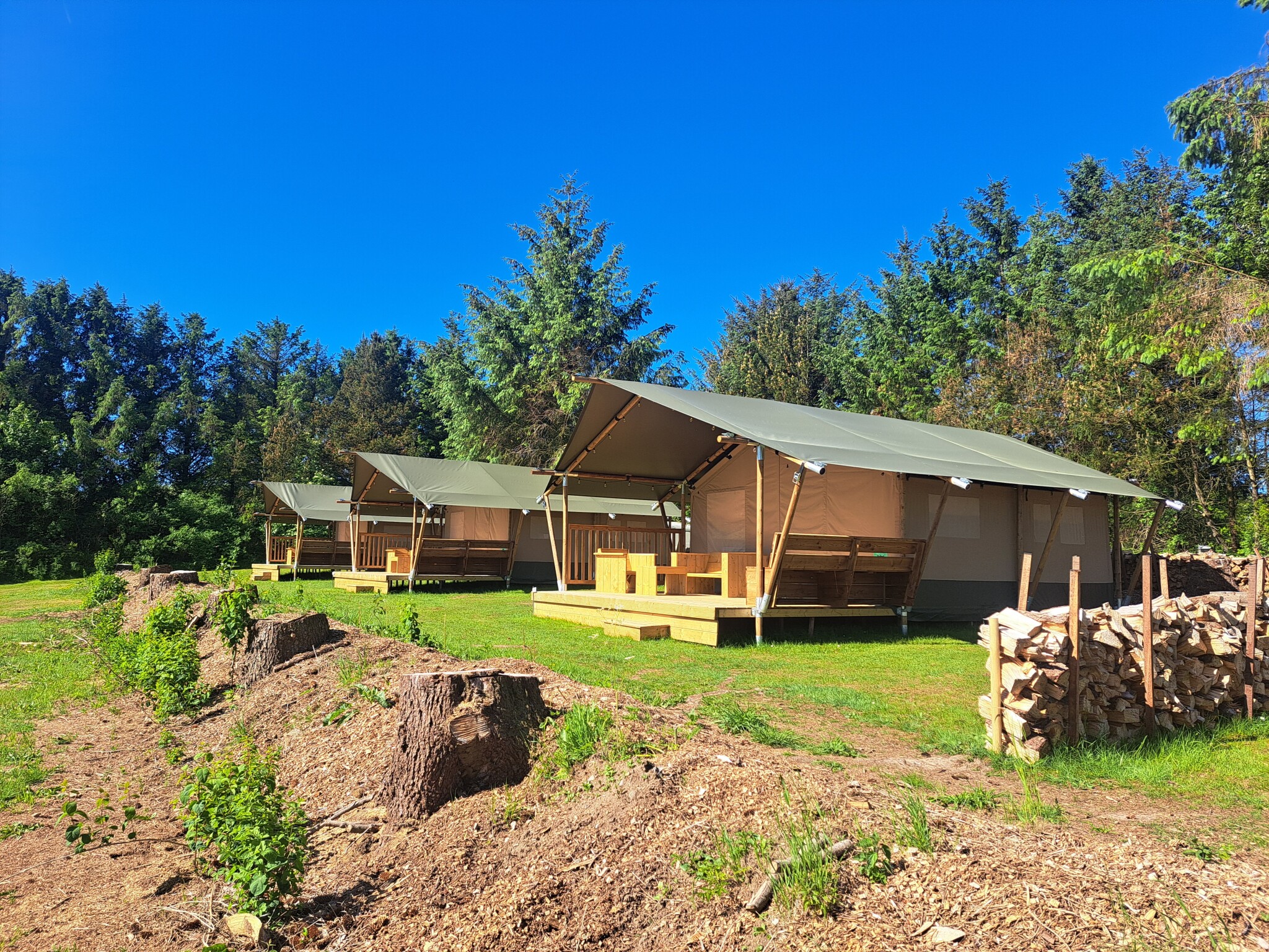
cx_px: 634
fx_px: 880
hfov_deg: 71.6
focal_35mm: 24
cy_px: 476
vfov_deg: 56.8
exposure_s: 1/854
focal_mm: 5.23
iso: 50
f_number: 1.8
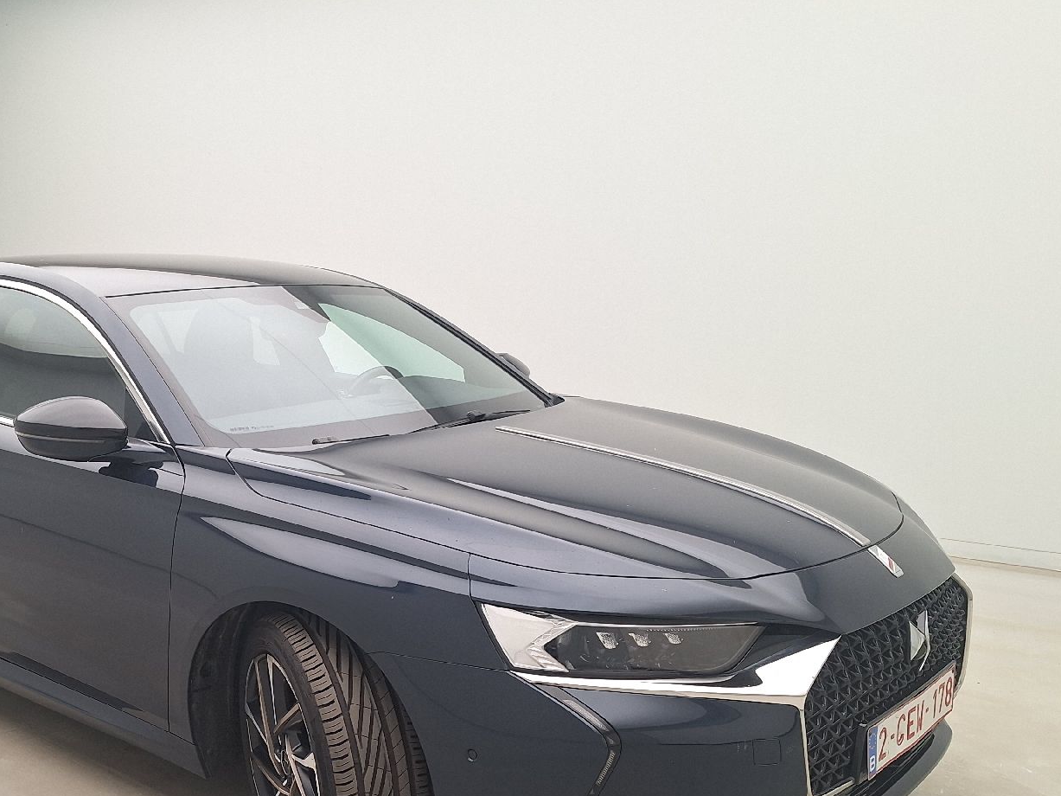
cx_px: 316
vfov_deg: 38.5
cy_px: 607
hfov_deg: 50.0
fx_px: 1103
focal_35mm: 36
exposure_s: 1/100
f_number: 1.8
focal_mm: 5.54
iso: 50
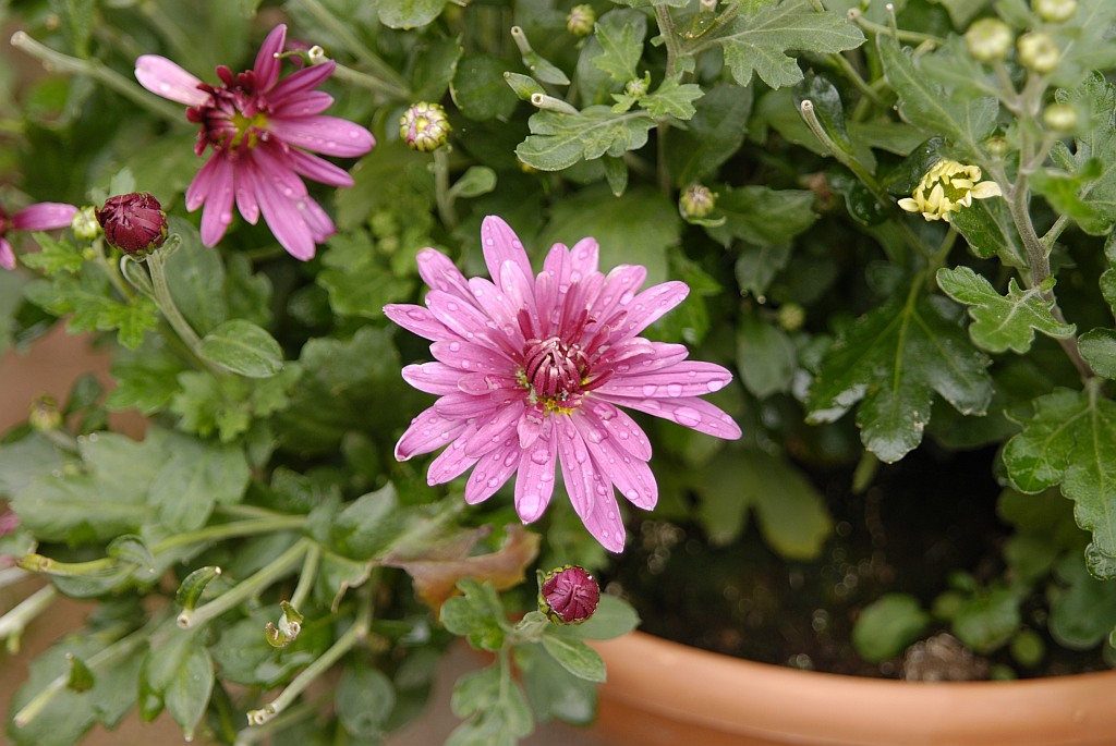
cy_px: 373
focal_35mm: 105
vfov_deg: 13.1
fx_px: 3258
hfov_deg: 19.4
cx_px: 558
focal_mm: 70
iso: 200
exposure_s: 1/160
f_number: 2.8
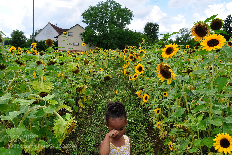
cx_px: 118
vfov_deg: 46.4
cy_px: 78
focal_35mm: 28
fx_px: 180
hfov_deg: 65.5
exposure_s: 1/160
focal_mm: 18
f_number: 11
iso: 250
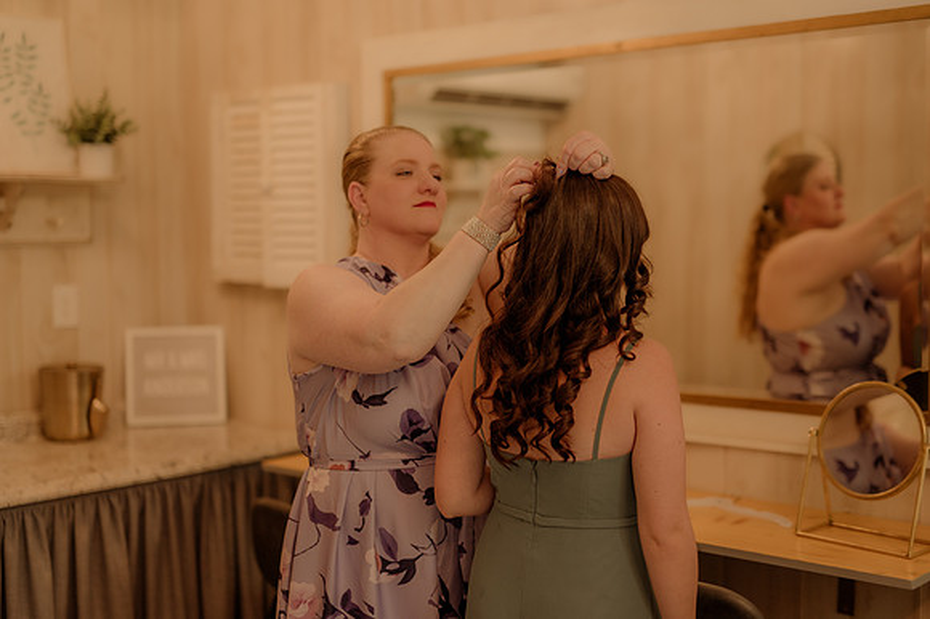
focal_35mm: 50
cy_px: 310
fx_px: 1291
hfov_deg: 39.6
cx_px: 465
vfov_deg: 27.0
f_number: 1.4
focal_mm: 50
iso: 500
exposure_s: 1/200
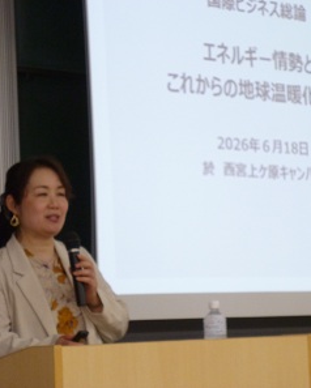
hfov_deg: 10.5
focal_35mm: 147
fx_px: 1690
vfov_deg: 13.1
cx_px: 178
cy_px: 193
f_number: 5.7
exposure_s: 1/40
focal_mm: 19.9
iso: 400
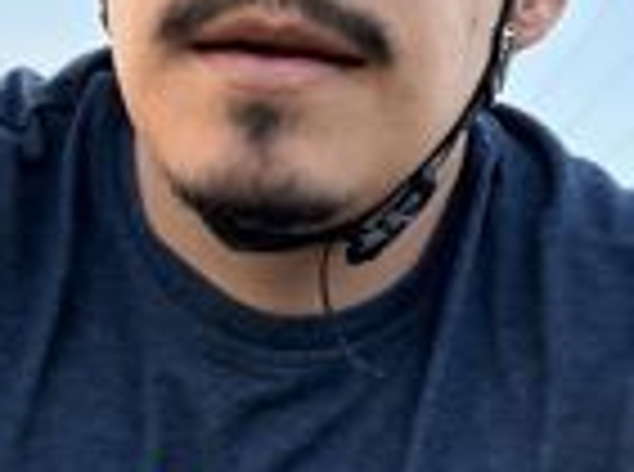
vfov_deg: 20.2
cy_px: 112
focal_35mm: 72
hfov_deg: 27.0
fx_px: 1315
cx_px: 400
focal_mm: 2.69
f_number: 1.9
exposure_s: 1/190
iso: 64
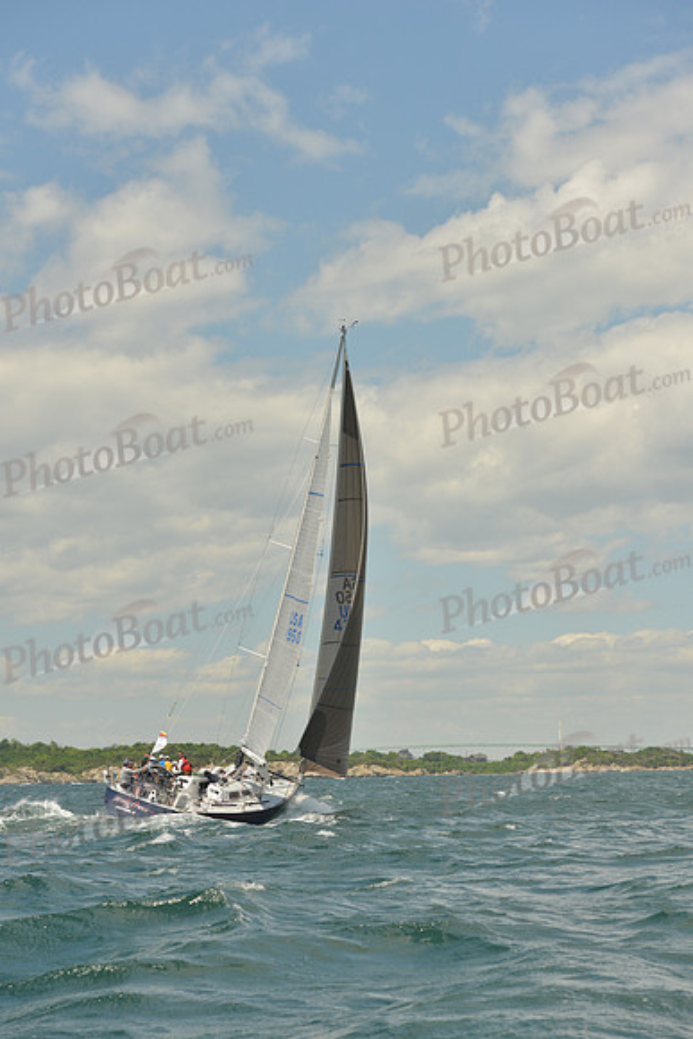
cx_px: 346
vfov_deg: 25.4
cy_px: 520
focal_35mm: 80
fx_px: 2308
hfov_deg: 17.1
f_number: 6.3
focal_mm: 80
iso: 400
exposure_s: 1/800
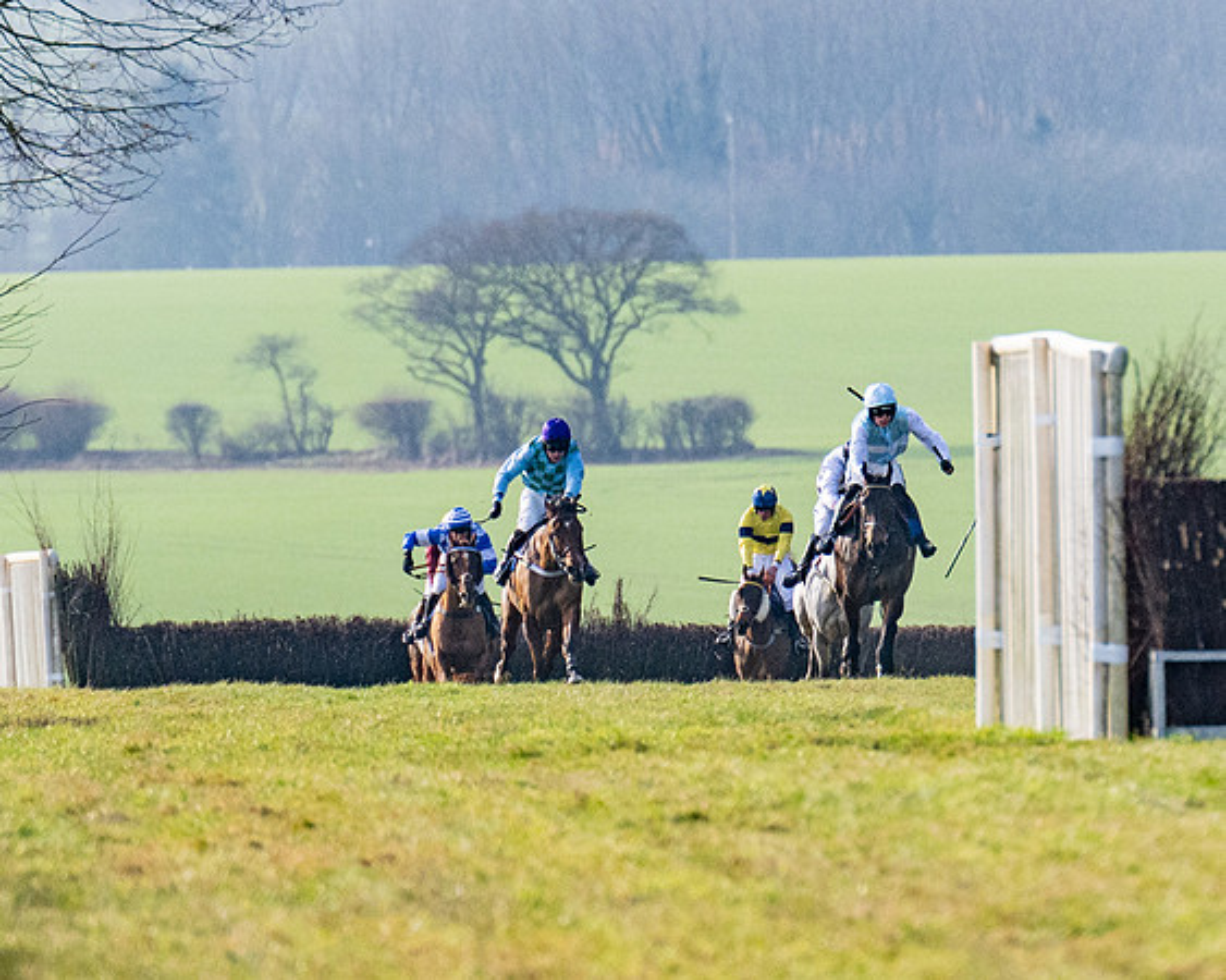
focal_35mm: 904
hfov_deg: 2.1
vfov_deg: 1.7
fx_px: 32793
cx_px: 1248
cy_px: 246
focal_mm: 280
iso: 400
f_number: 4
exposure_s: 1/3200
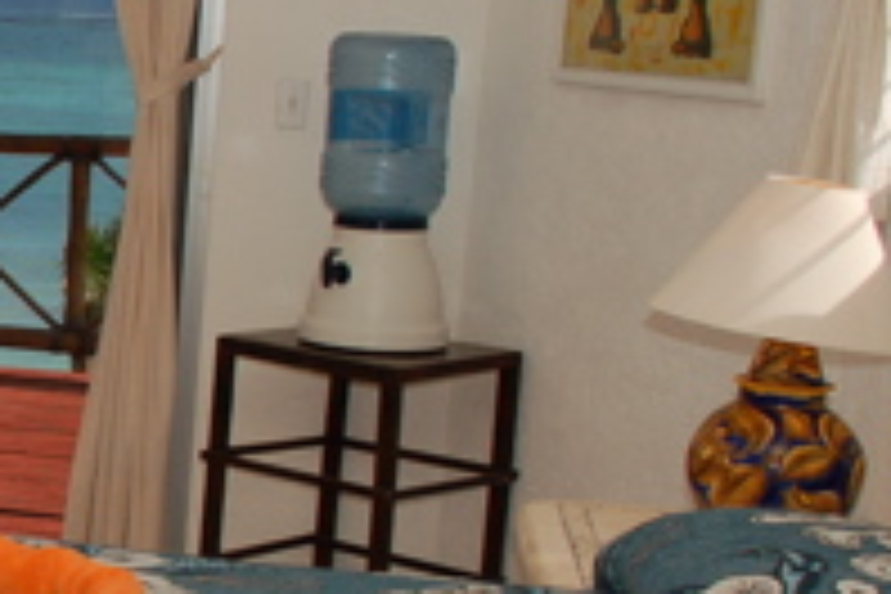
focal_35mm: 100
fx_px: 2475
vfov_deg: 13.7
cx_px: -349
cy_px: 405
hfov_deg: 18.6
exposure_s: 1/500
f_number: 5.6
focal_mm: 22
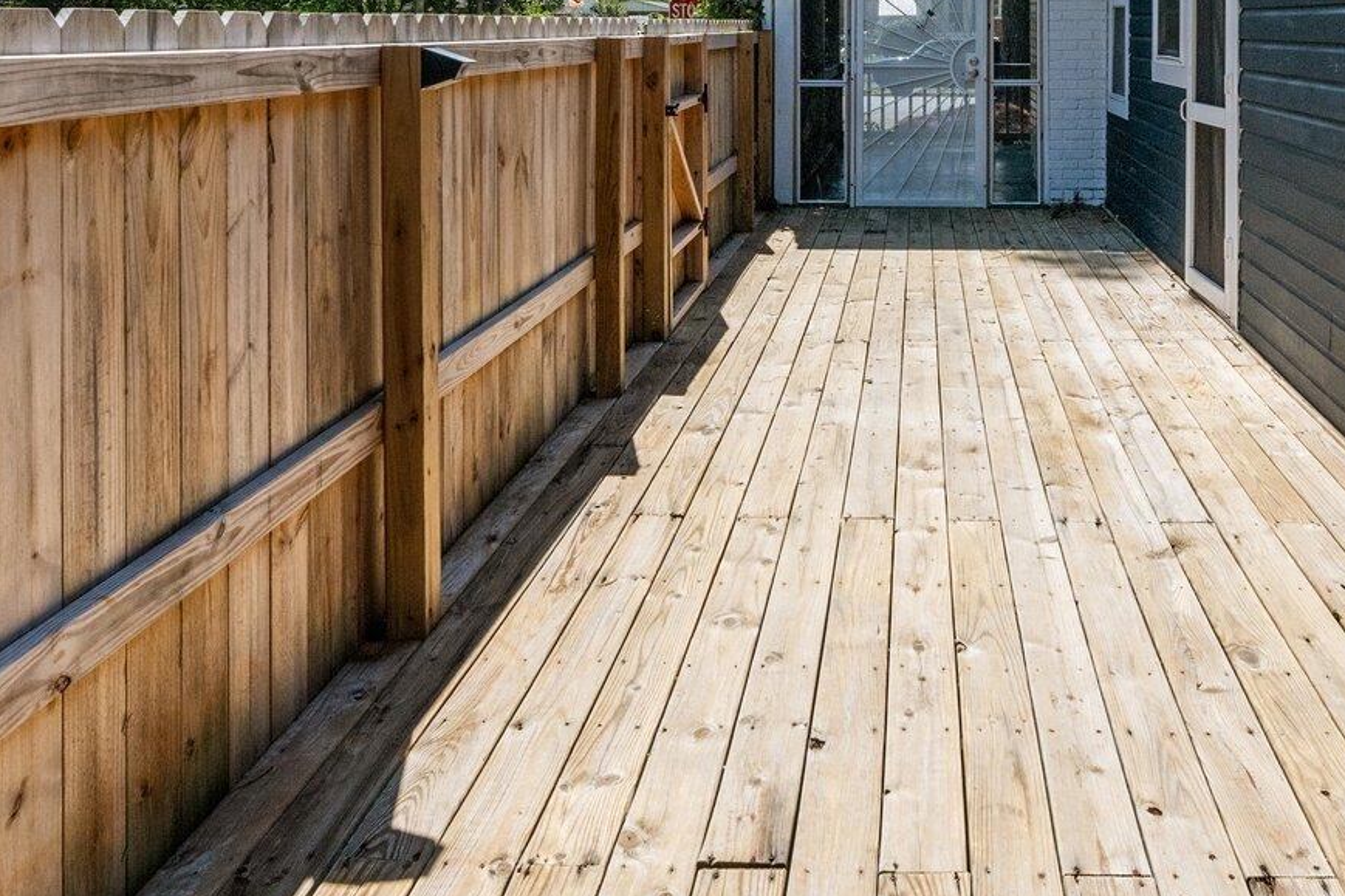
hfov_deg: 55.8
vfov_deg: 36.8
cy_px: 50
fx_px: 1233
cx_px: 913
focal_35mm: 33
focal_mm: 14
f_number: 9
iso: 400
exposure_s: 1/1600
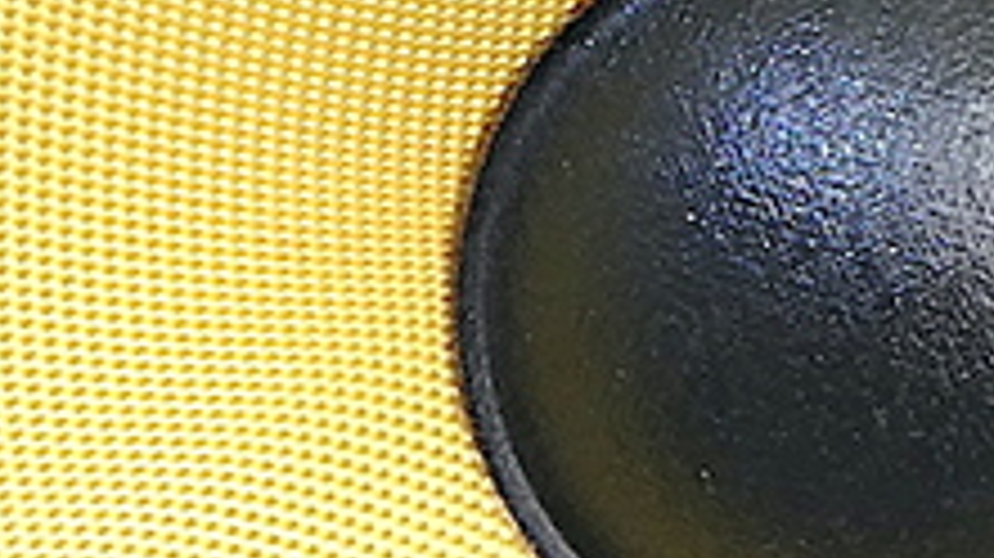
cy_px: 450
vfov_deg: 1.5
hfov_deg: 2.7
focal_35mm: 813
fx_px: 21415
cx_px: 895
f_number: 5.6
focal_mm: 30.9
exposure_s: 1/2.5
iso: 100
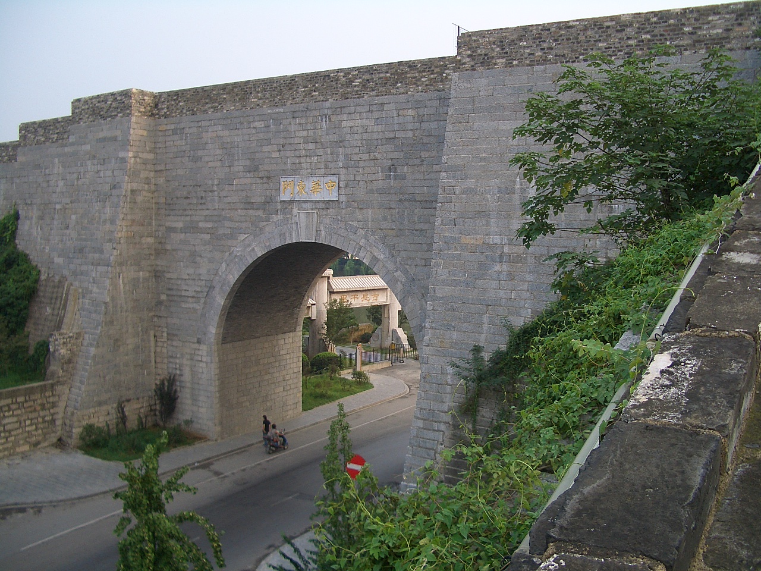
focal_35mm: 35
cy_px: 286
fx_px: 769
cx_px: 380
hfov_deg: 52.6
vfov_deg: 40.7
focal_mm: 5.8
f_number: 2.6
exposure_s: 1/250
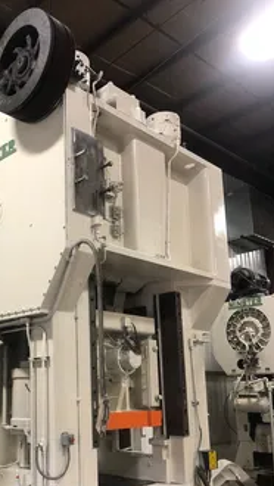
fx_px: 477
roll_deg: +0.0
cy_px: 293
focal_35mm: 37
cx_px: 56
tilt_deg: +11.8
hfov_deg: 31.2
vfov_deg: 53.6
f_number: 1.8
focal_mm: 3.99
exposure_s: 1/15
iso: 40
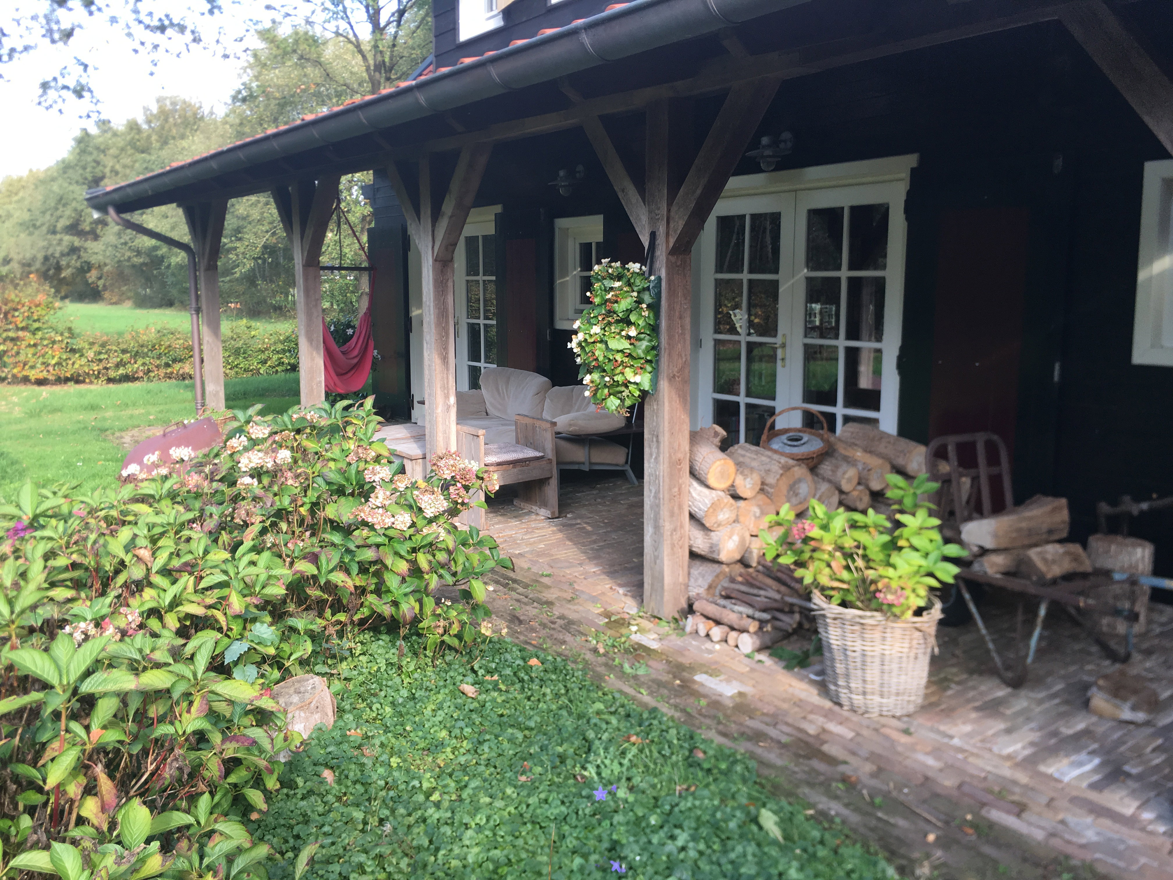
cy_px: 440
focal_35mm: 29
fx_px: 983
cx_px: 586
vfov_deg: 48.2
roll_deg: +0.3
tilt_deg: -6.9
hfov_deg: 61.7
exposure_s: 1/146
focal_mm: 4.15
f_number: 2.2
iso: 25
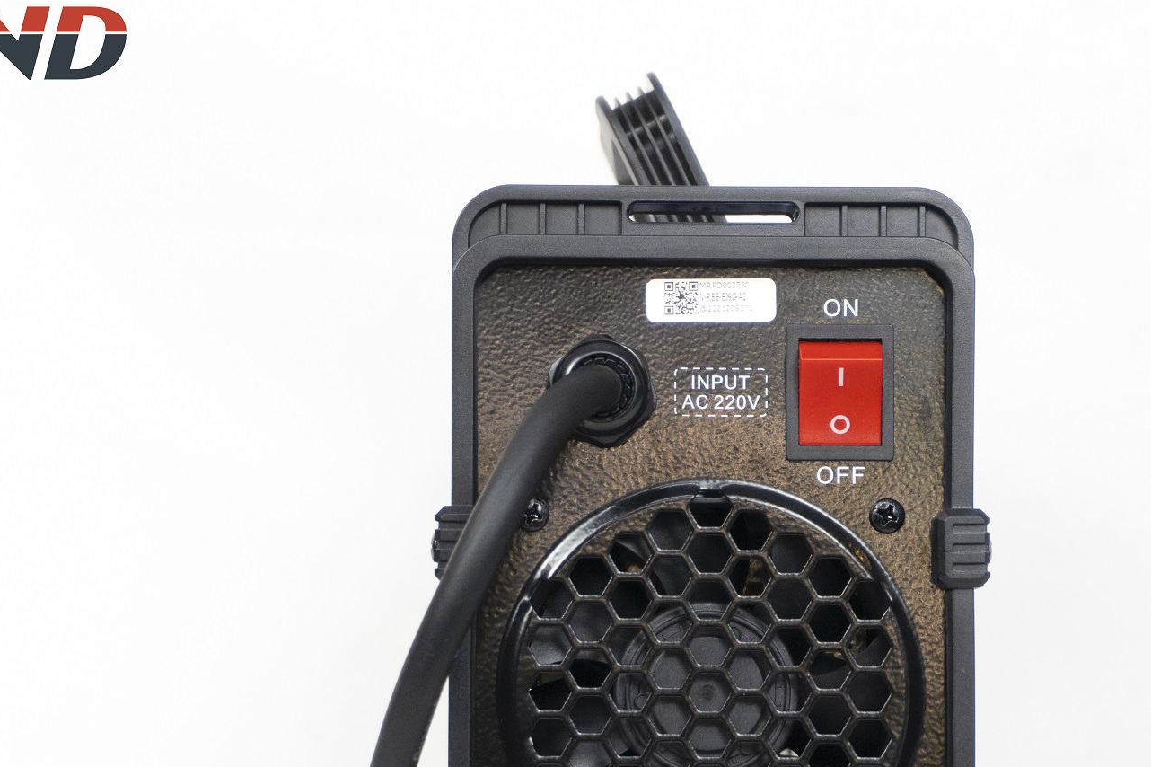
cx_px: 584
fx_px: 3740
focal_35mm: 117
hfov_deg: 17.5
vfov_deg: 11.7
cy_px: 571
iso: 1000
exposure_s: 1/50
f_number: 5.6
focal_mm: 50
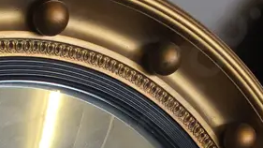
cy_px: 326
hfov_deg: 18.2
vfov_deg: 9.6
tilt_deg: -37.8
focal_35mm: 115
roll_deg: -0.2
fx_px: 802
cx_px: 6
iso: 25
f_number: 2.2
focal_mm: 4.15
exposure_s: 1/50
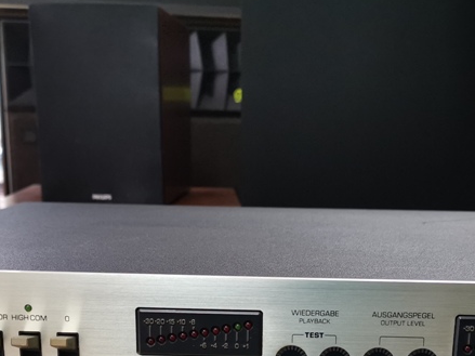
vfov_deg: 22.0
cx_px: 259
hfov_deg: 30.7
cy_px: 393
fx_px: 864
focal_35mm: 63
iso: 250
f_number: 1.8
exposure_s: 1/50
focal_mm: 5.58
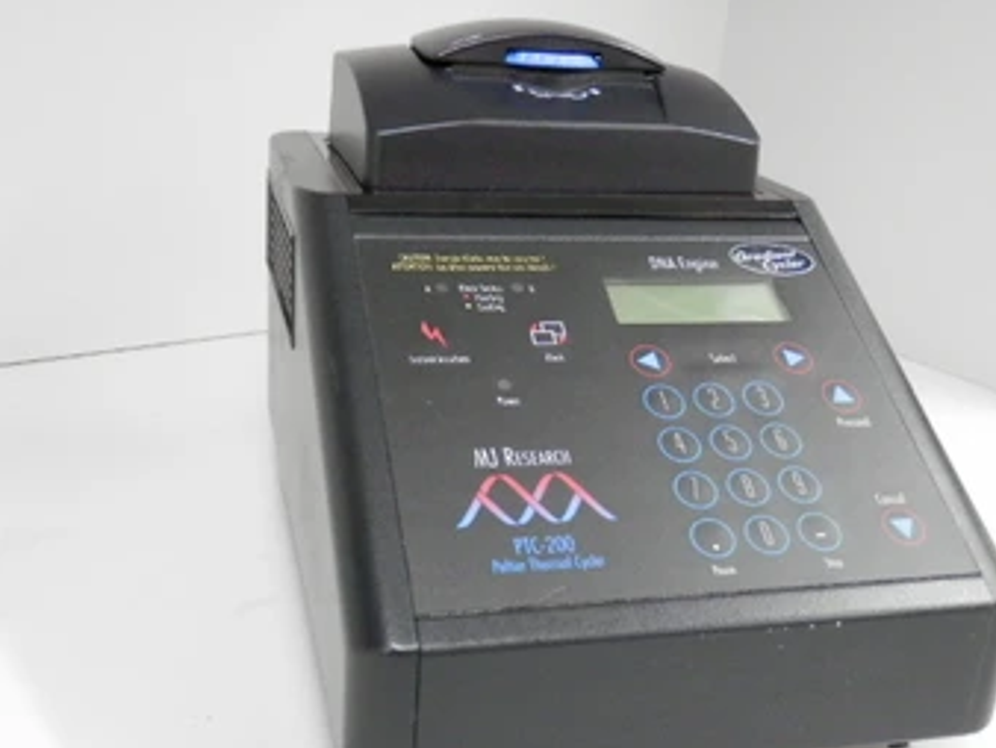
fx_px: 1123
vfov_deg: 36.9
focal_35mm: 39
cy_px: 392
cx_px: 492
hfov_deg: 47.8
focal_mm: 6
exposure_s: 1/30
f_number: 3.4
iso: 800
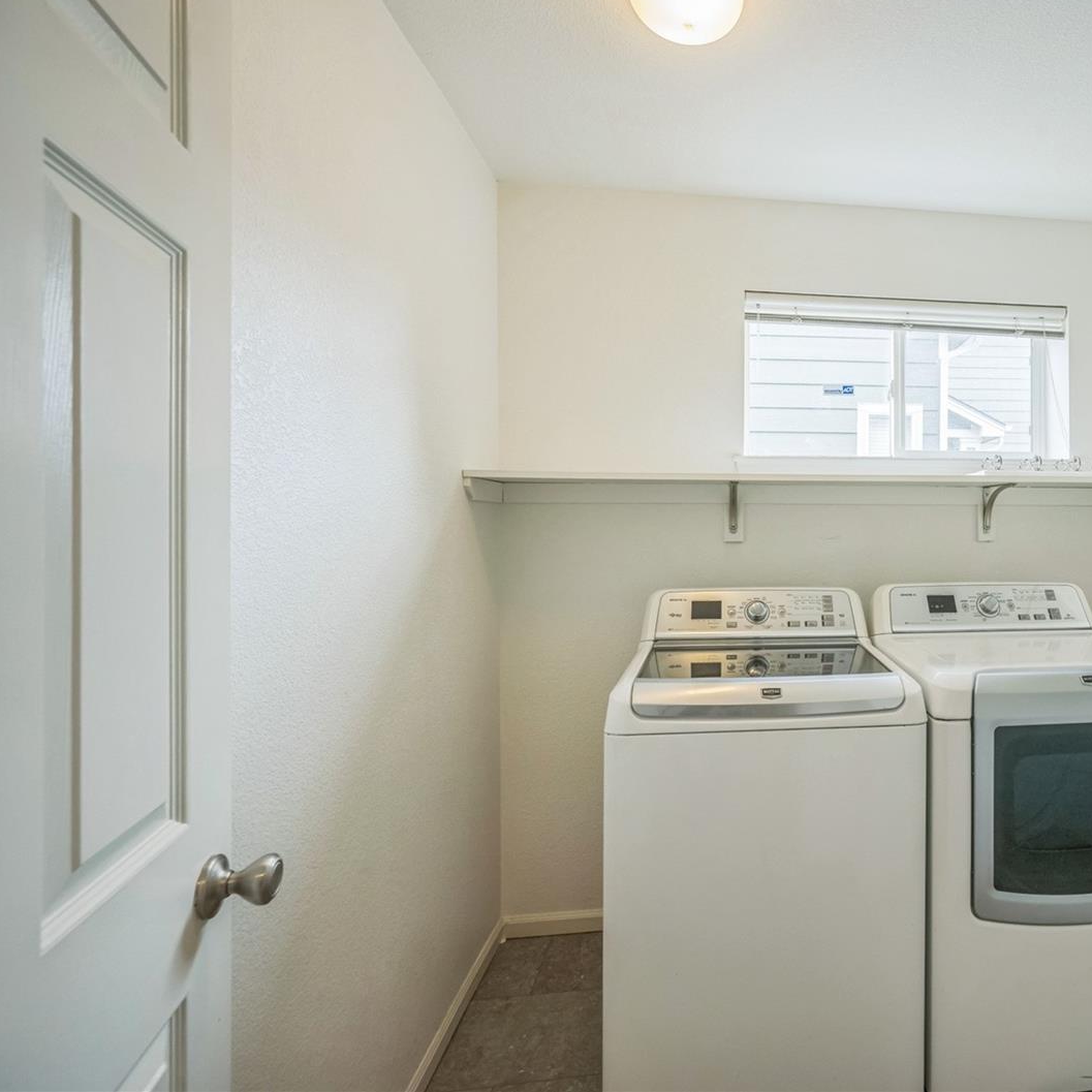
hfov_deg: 75.4
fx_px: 642
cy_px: 542
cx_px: 806
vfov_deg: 80.7
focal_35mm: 18
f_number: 7.1
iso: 400
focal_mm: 14
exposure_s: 1/60
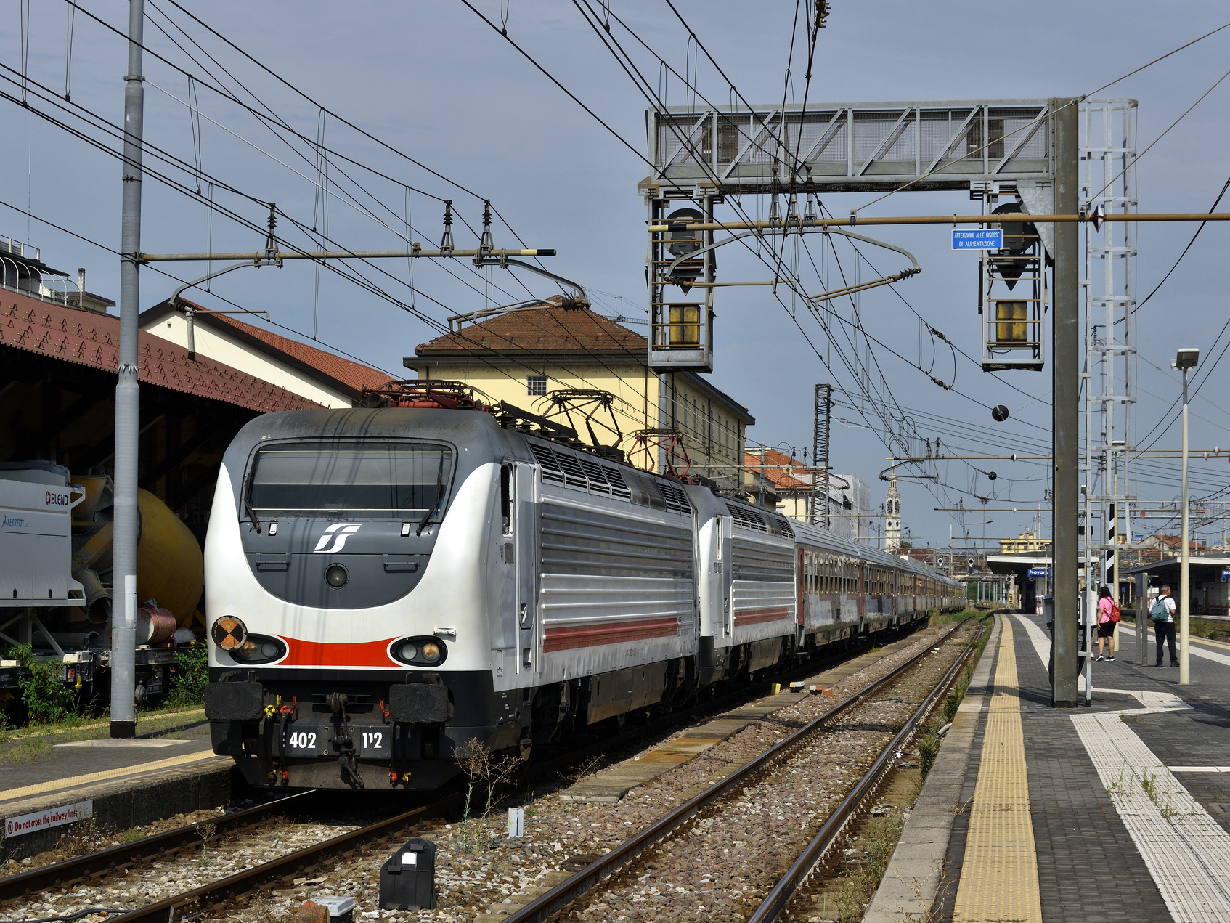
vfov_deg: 20.0
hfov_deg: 26.5
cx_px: 592
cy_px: 459
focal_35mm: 74
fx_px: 2614
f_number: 8
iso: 100
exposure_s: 1/640
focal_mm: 45
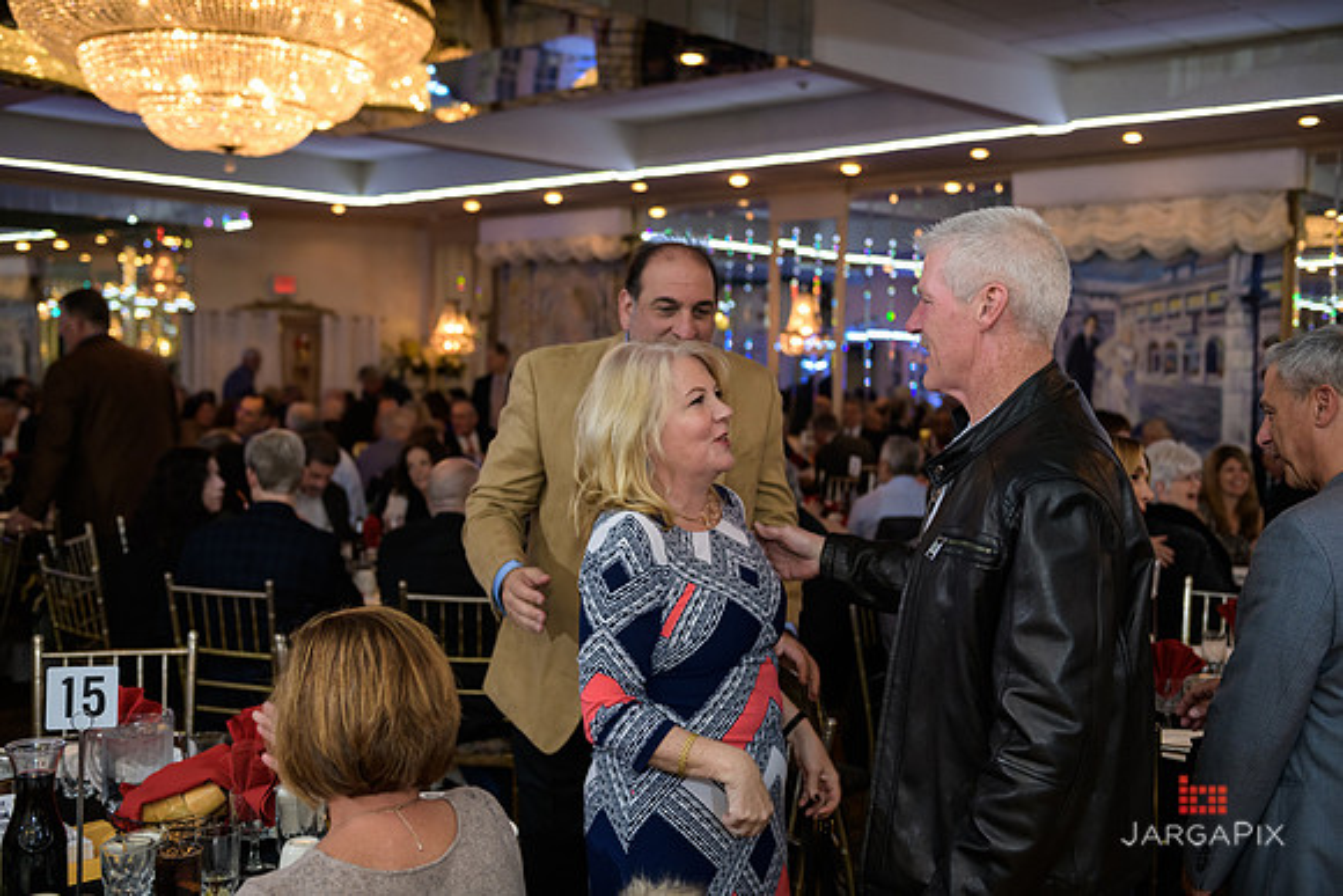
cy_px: 448
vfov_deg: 35.1
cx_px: 672
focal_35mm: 38
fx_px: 1418
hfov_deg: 50.7
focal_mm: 38
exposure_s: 1/125
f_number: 3.2
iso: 1000
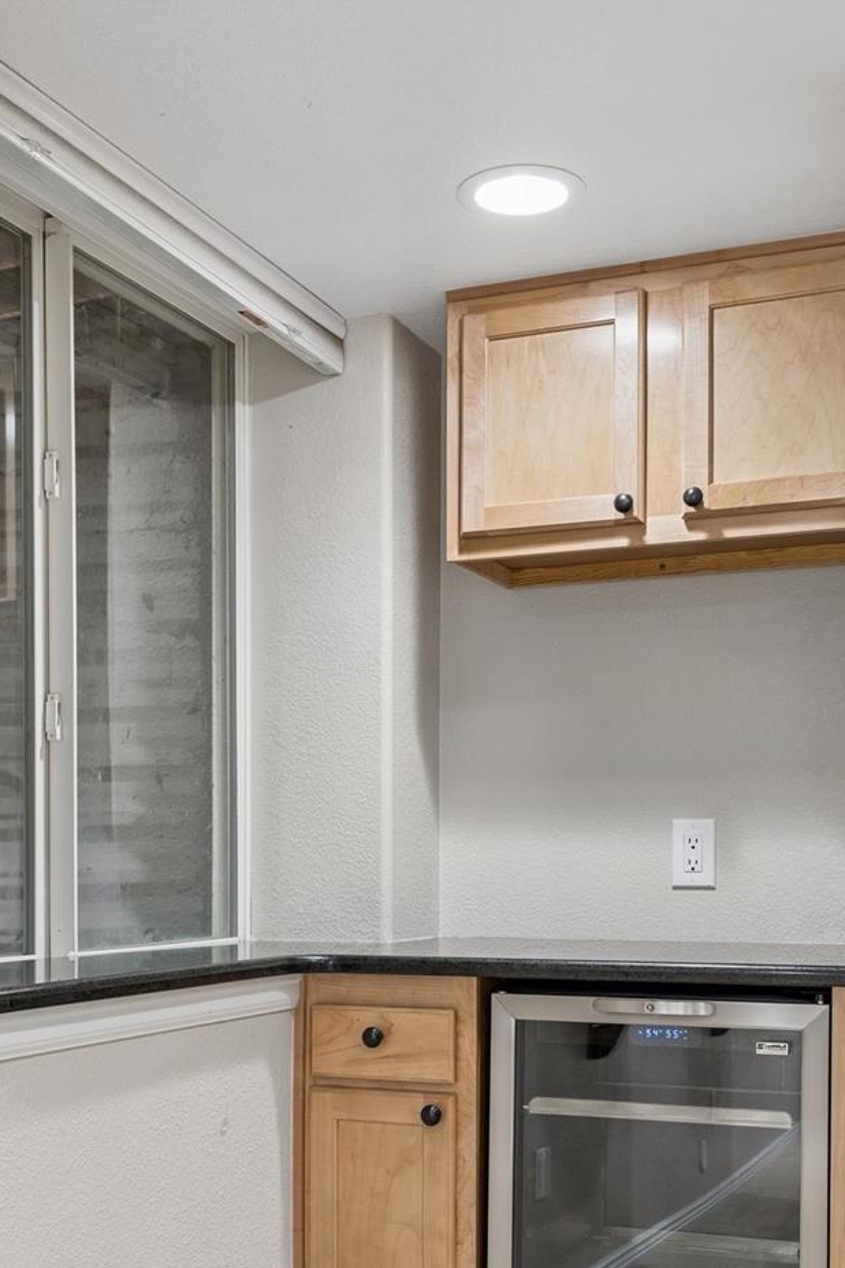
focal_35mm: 44
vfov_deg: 44.1
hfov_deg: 30.5
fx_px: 1549
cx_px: 388
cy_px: 806
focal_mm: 34
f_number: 9
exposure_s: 1/6
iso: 400
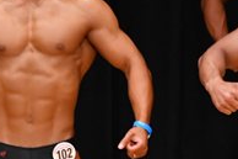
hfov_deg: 1.9
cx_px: 262
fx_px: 7114
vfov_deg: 1.3
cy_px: 152
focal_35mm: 1077
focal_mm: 180
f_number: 5.6
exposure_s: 1/400
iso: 3200
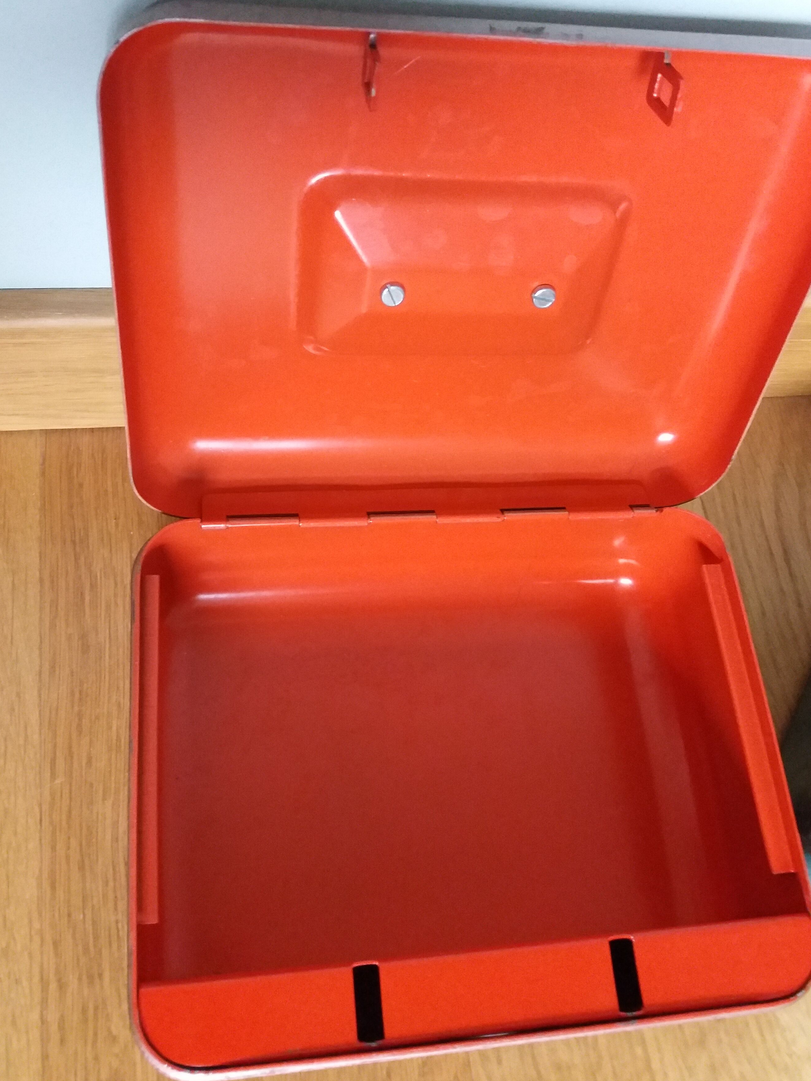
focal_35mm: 33
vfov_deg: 55.2
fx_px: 1031
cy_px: 484
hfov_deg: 42.9
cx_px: 392
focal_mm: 3.7
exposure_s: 1/17
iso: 400
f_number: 1.9
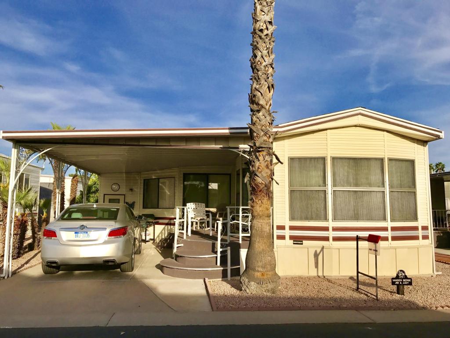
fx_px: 364
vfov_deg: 49.7
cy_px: 169
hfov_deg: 63.4
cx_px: 225
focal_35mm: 28
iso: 20
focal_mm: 3.99
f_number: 1.8
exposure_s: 1/3690
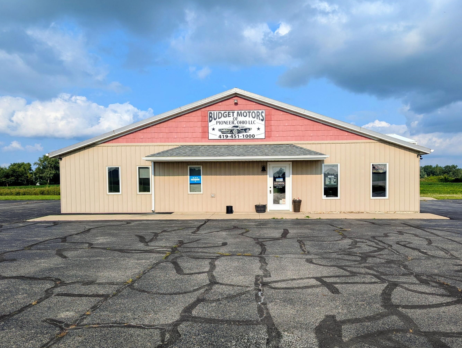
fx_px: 361
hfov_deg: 65.2
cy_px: 195
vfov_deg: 51.3
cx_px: 243
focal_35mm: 27
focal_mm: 6.81
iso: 43
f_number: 1.85
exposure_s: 1/2096
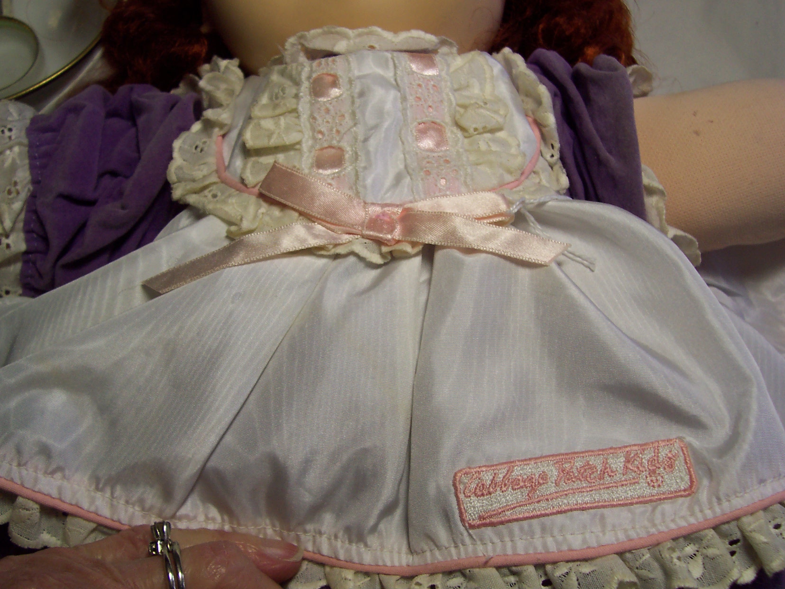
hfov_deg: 50.1
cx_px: 392
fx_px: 839
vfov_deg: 38.7
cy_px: 294
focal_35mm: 37
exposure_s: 1/60
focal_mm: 5.6
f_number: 2.8
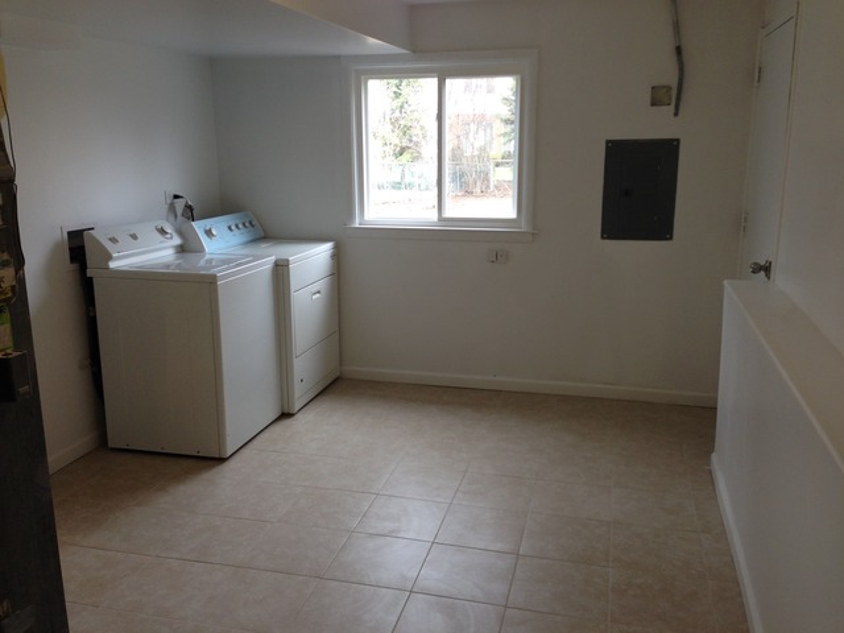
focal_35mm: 33
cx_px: 422
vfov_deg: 42.9
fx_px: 805
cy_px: 316
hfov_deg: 55.4
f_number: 2.4
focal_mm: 4.12
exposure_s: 1/60
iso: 64
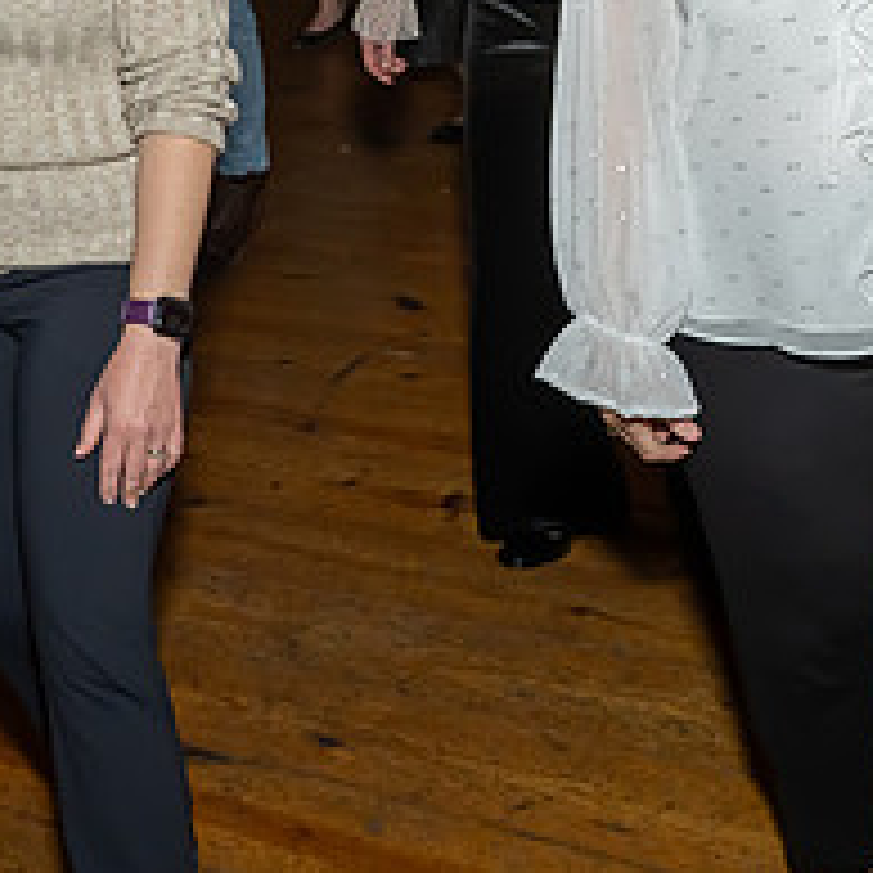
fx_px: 1940
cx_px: 242
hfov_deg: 25.1
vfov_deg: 25.1
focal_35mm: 68
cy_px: 225
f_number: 7.1
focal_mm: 17
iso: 640
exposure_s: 1/250
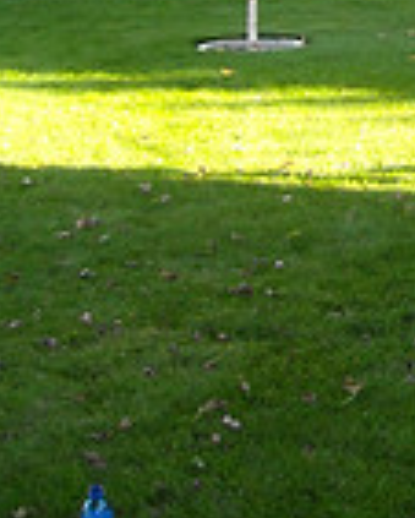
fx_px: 1672
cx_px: 610
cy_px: -81
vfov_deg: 16.9
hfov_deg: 13.4
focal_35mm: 109
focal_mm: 5.7
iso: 175
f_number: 2.8
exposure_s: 1/250
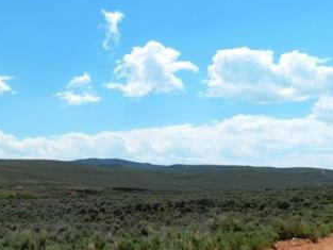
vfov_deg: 30.9
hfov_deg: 36.1
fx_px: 452
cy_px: 139
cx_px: -5
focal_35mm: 47
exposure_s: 1/1000
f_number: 5
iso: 160
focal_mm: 4
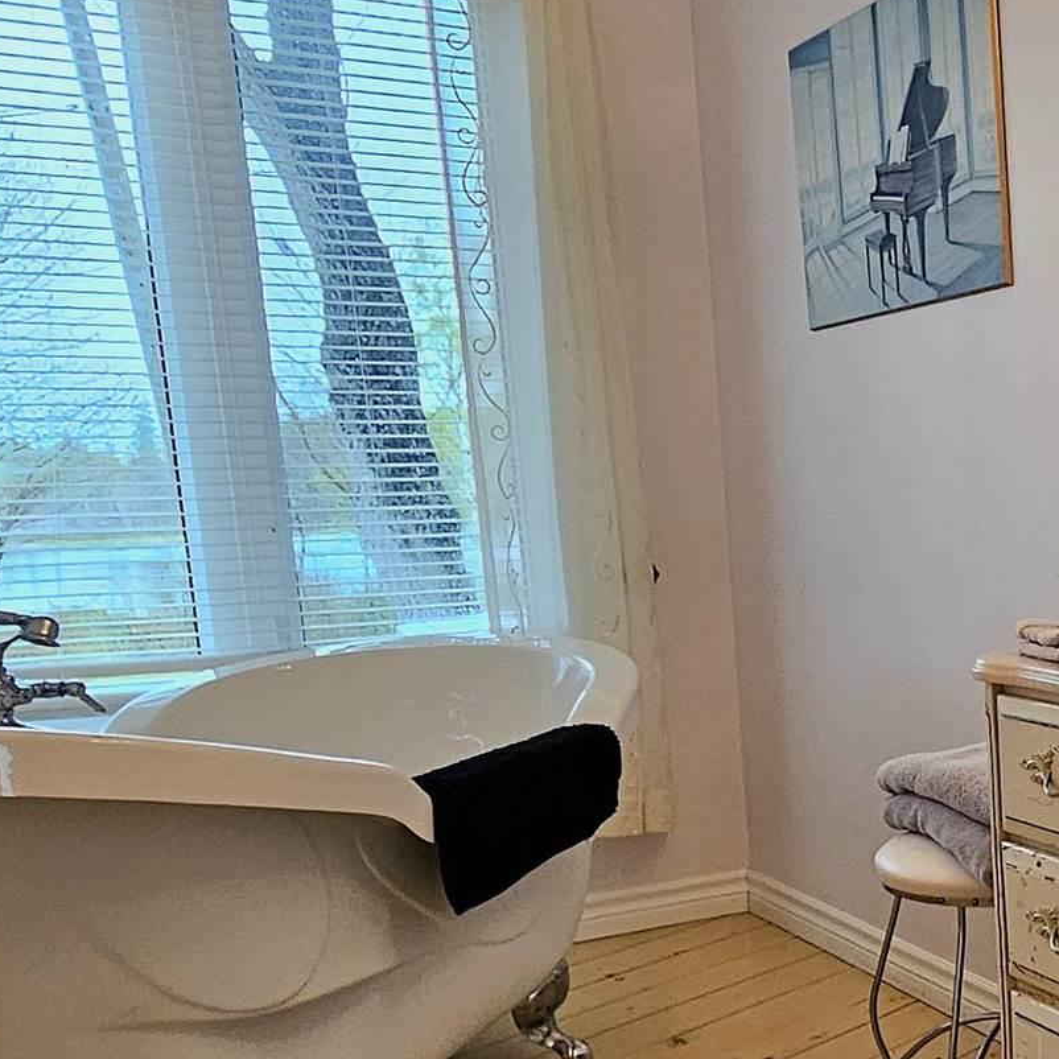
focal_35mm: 44
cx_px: 1291
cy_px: 774
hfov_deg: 31.6
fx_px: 1523
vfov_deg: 37.5
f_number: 2.2
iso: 125
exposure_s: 1/60.2
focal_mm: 2.2
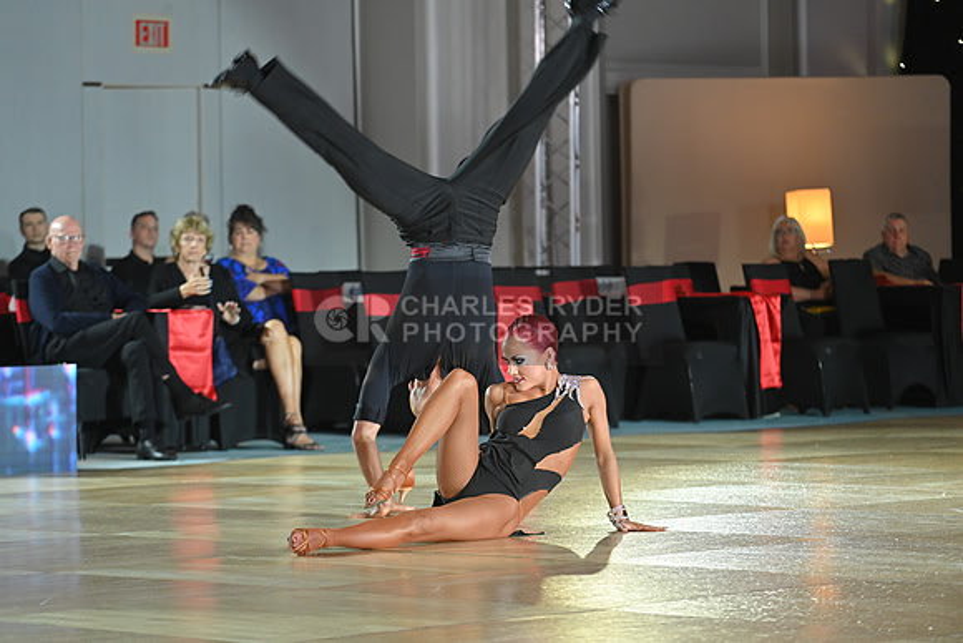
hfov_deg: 14.2
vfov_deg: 9.5
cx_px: 482
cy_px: 322
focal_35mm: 145
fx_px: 3879
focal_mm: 145
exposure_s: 1/250
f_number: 4
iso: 2000
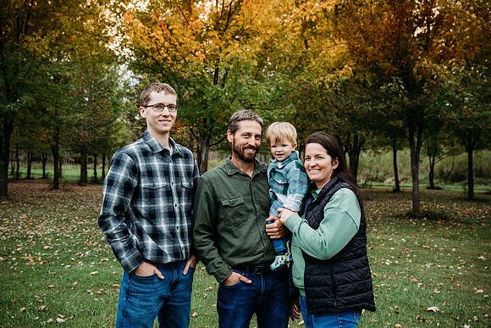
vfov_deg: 34.2
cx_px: 246
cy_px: 164
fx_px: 532
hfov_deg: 49.5
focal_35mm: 39
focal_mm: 39
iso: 200
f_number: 5
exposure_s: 1/250
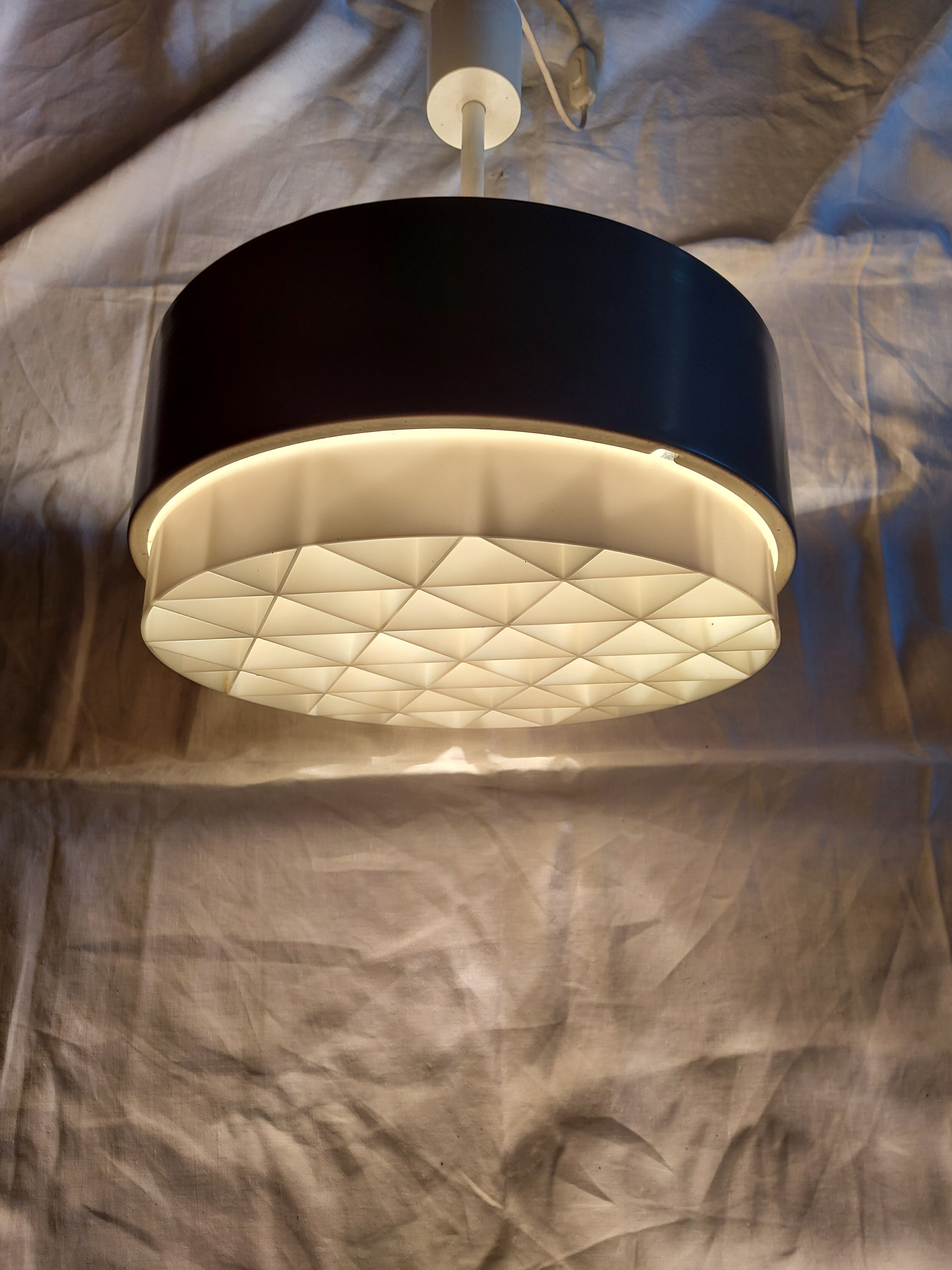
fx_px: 880
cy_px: 635
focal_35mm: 24
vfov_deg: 71.6
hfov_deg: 56.8
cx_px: 476
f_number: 1.8
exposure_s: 1/105
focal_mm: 5.23
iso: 32
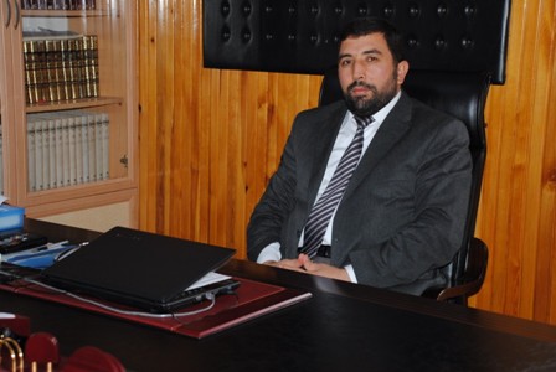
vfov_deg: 19.0
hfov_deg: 28.0
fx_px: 1113
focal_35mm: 72
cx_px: 278
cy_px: 186
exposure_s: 1/60
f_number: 4.8
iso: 200
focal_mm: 48
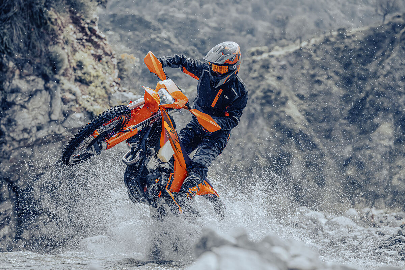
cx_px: 202
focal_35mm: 160
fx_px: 1800
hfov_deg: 12.8
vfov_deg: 8.6
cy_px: 135
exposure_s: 1/640
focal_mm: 160
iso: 320
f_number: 6.3
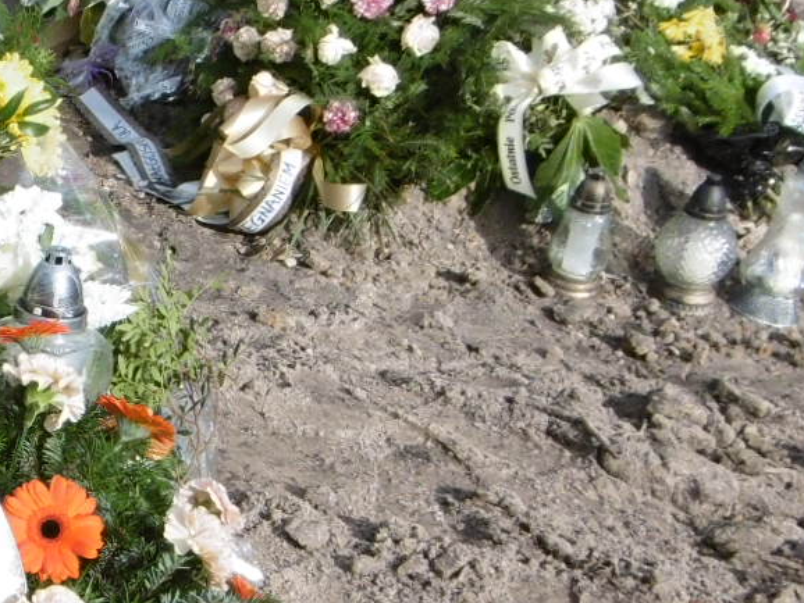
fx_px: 1975
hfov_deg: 21.1
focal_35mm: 85
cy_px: 304
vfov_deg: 17.4
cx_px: -204
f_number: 3.1
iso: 100
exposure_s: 1/640
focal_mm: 4.3
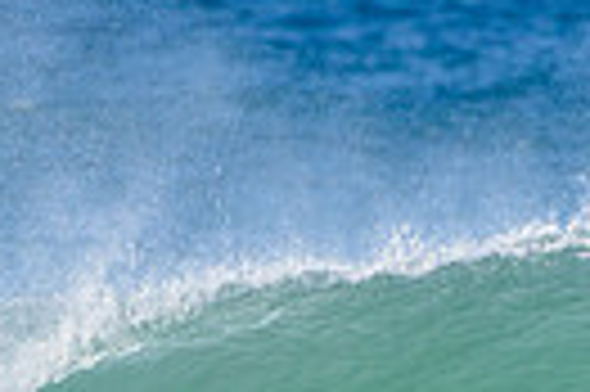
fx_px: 39284
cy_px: 731
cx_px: 3
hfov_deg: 0.9
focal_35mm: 2400
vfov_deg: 0.6
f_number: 5.6
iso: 200
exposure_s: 1/2000
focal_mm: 500
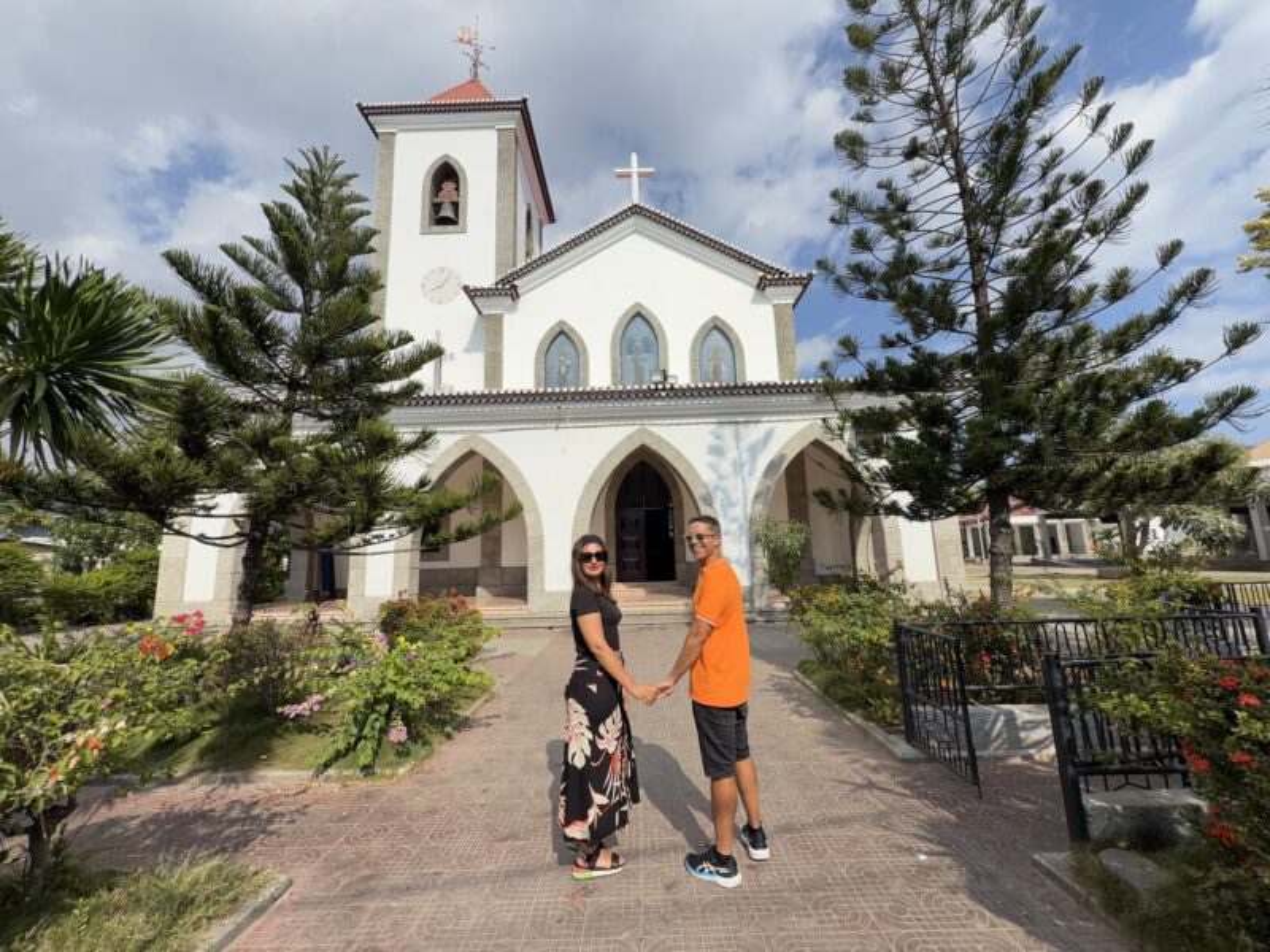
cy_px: 476
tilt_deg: +9.0
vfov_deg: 85.7
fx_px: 514
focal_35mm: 14
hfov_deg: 102.1
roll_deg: +1.9
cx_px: 635
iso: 20
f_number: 2.2
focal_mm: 2.22
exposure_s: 1/1105
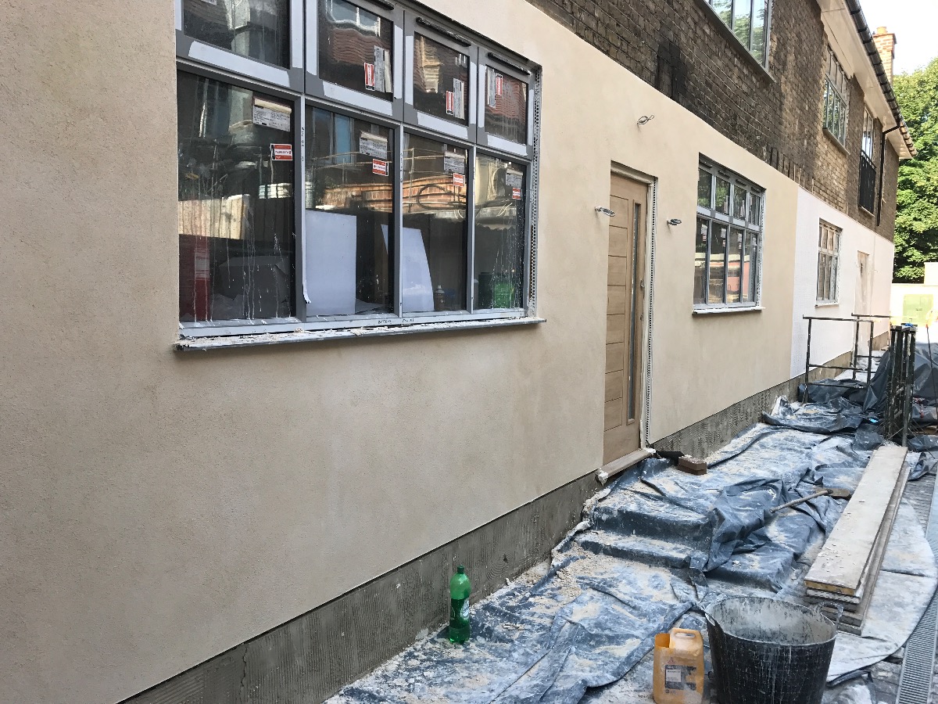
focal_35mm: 28
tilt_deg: -4.7
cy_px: 352
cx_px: 469
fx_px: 759
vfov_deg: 49.7
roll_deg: -0.9
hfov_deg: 63.4
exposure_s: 1/351
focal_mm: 3.99
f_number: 1.8
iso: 20
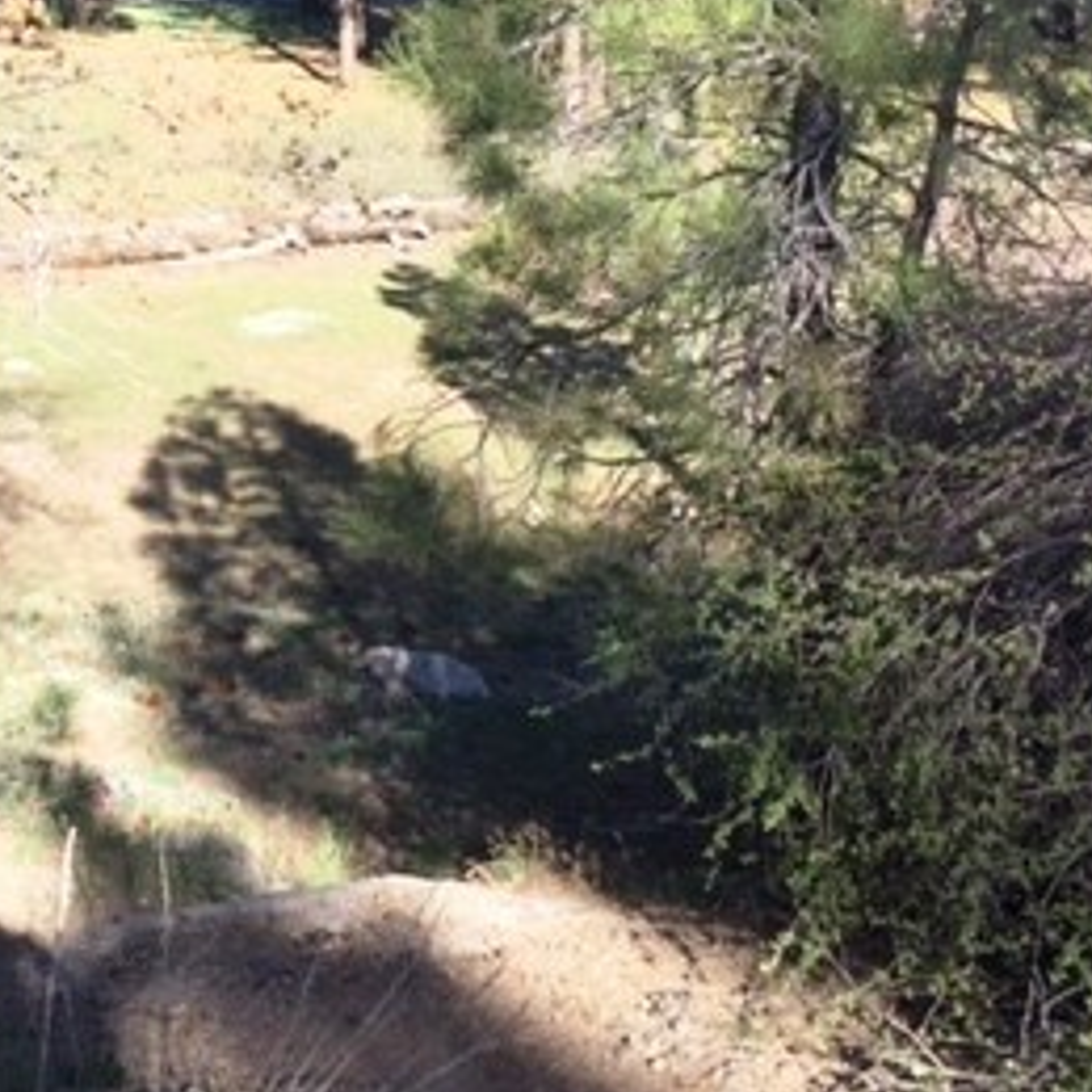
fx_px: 2248
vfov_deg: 26.7
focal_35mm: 63
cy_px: 193
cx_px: 147
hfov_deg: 26.5
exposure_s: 1/860
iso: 32
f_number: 2.2
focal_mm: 4.15
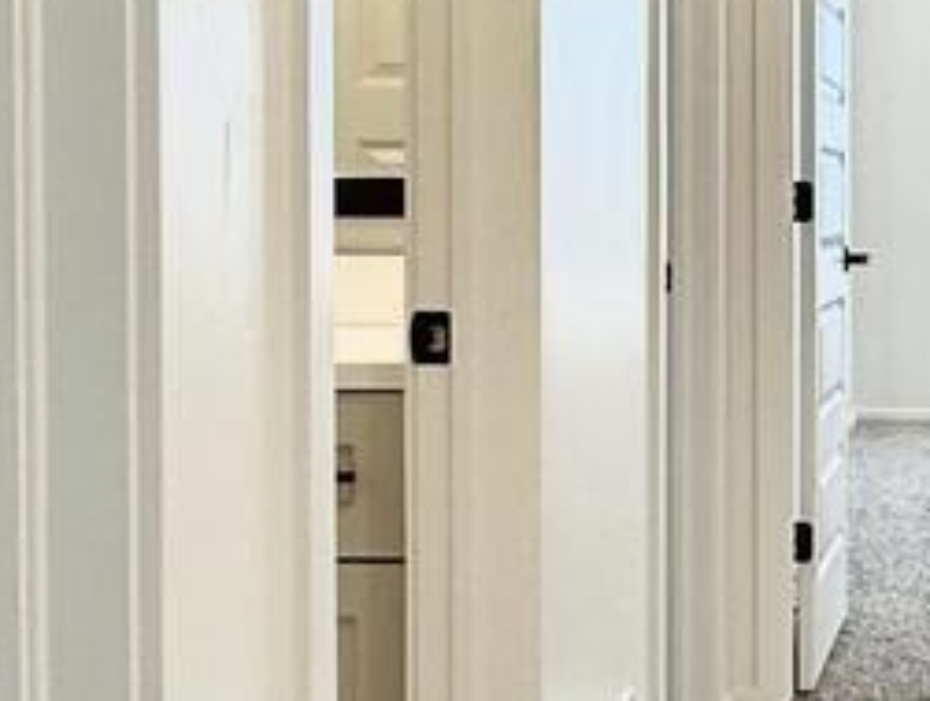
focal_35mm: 76
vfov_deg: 19.4
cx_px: 1024
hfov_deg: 24.0
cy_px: 271
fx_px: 2045
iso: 100
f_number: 2.2
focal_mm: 2.22
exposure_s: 1/120
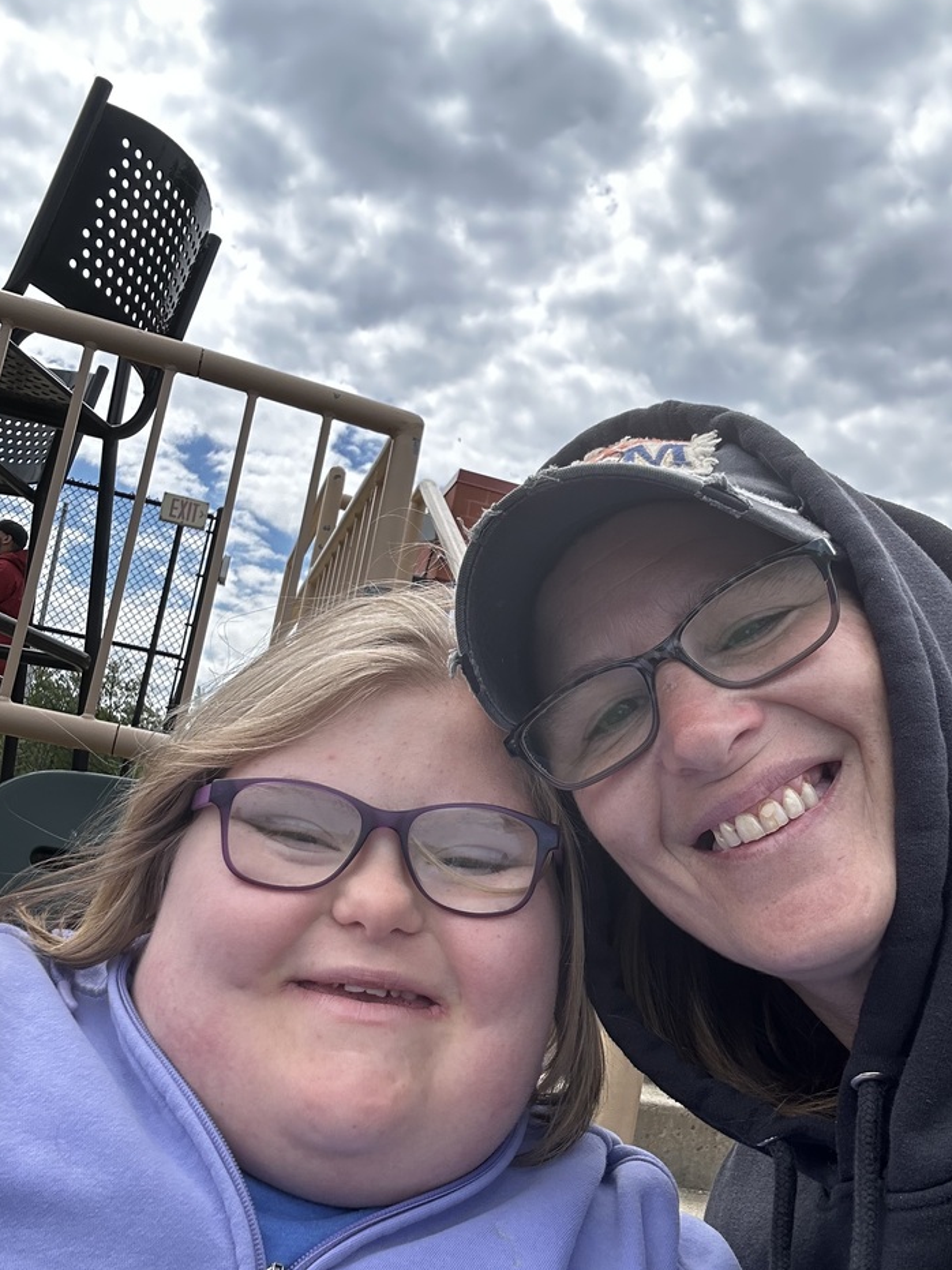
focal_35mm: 33
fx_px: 1210
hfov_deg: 42.9
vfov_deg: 55.3
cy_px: 678
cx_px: 488
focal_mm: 2.69
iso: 25
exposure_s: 1/594
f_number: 1.9
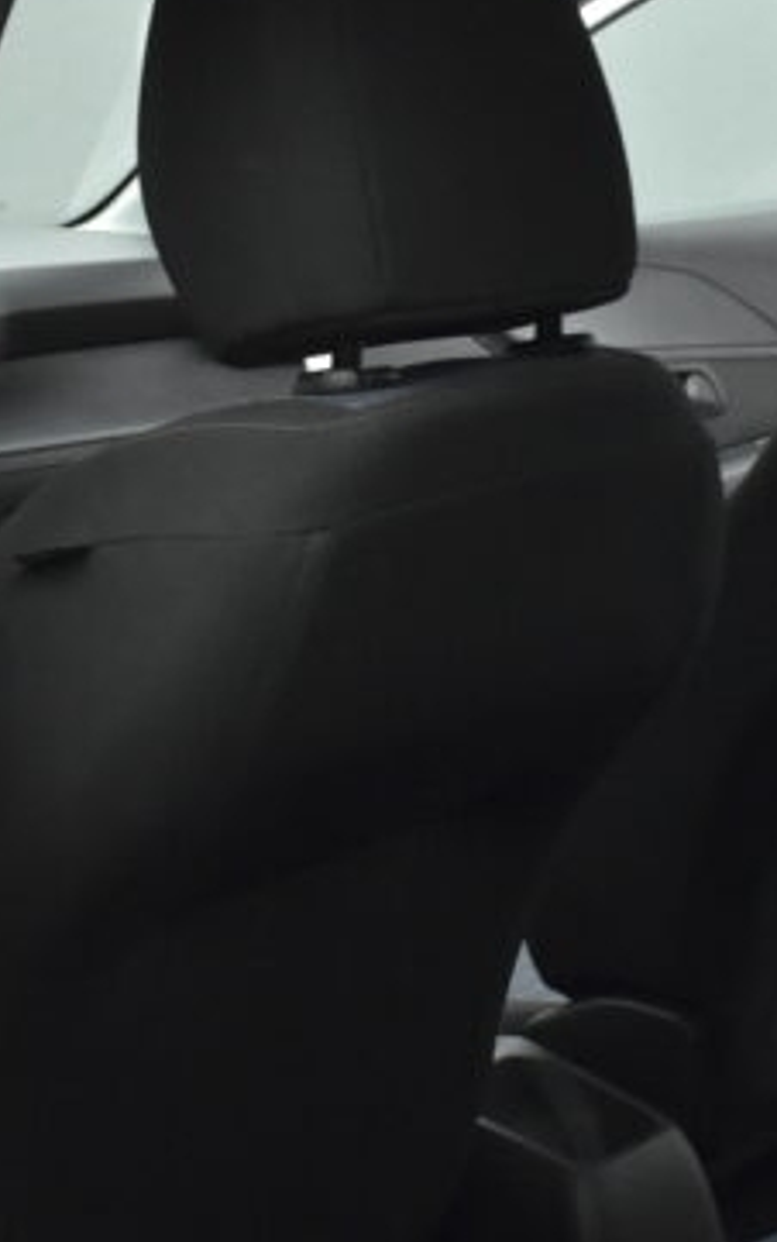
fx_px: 2640
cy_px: 685
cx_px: 578
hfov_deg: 16.7
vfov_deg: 26.4
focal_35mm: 78
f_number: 3.5
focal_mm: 18
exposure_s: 1/100
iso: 1600
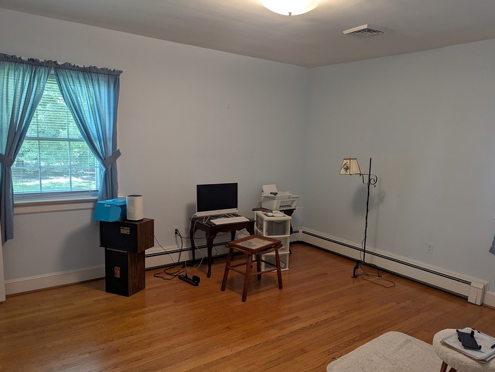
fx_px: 387
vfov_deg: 51.4
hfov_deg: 65.2
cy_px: 202
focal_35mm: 27
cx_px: 268
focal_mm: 6.81
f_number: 1.85
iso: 177
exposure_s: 1/103
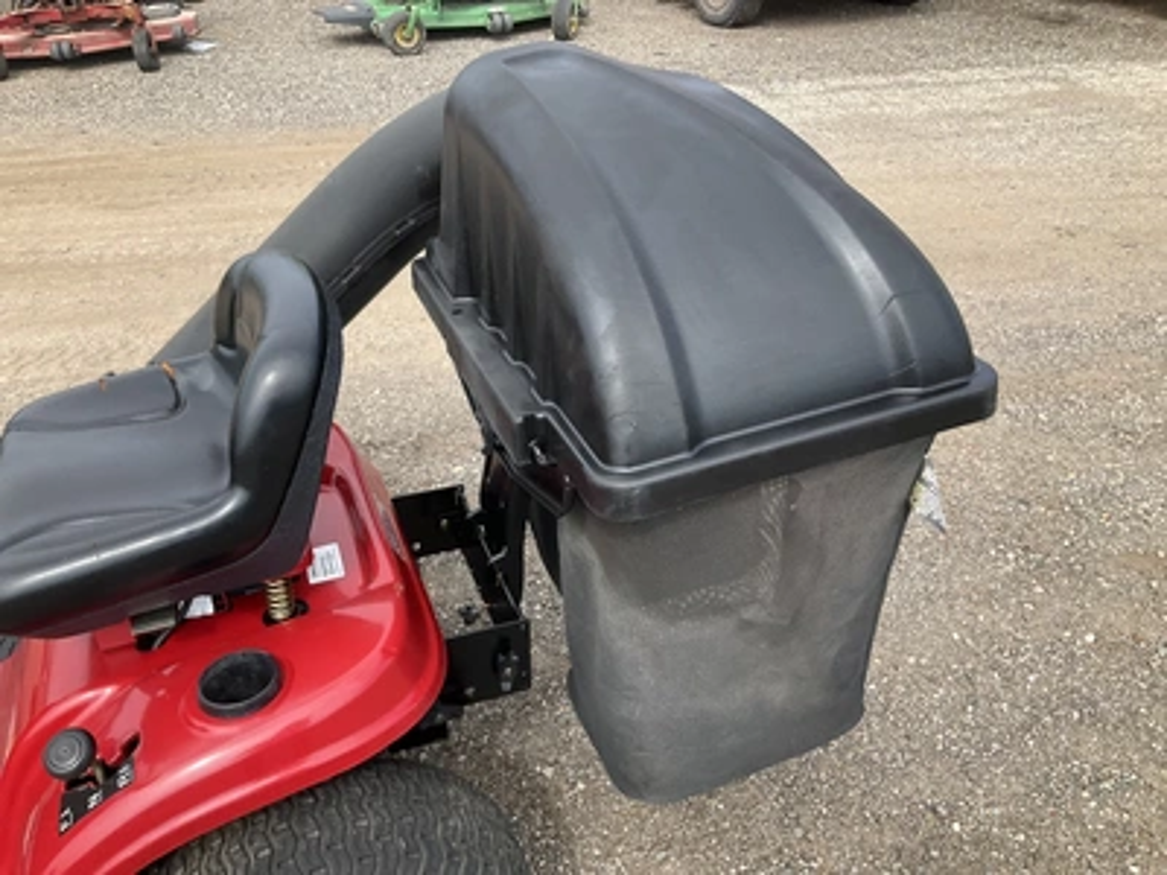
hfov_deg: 61.7
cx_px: 584
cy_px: 438
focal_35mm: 29
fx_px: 978
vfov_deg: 48.2
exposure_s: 1/613
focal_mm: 3
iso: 25
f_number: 1.8
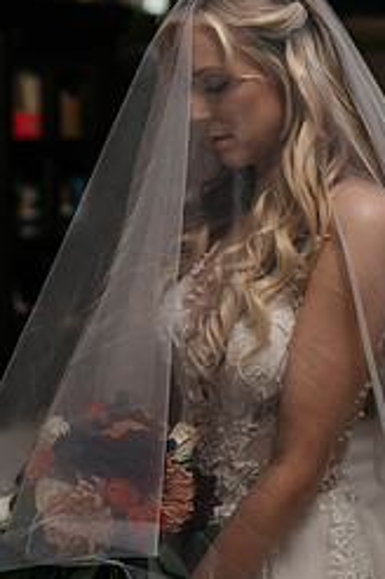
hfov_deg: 15.0
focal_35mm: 91
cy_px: 368
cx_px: 217
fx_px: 1464
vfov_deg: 22.3
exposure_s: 1/640
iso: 400
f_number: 2
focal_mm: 50
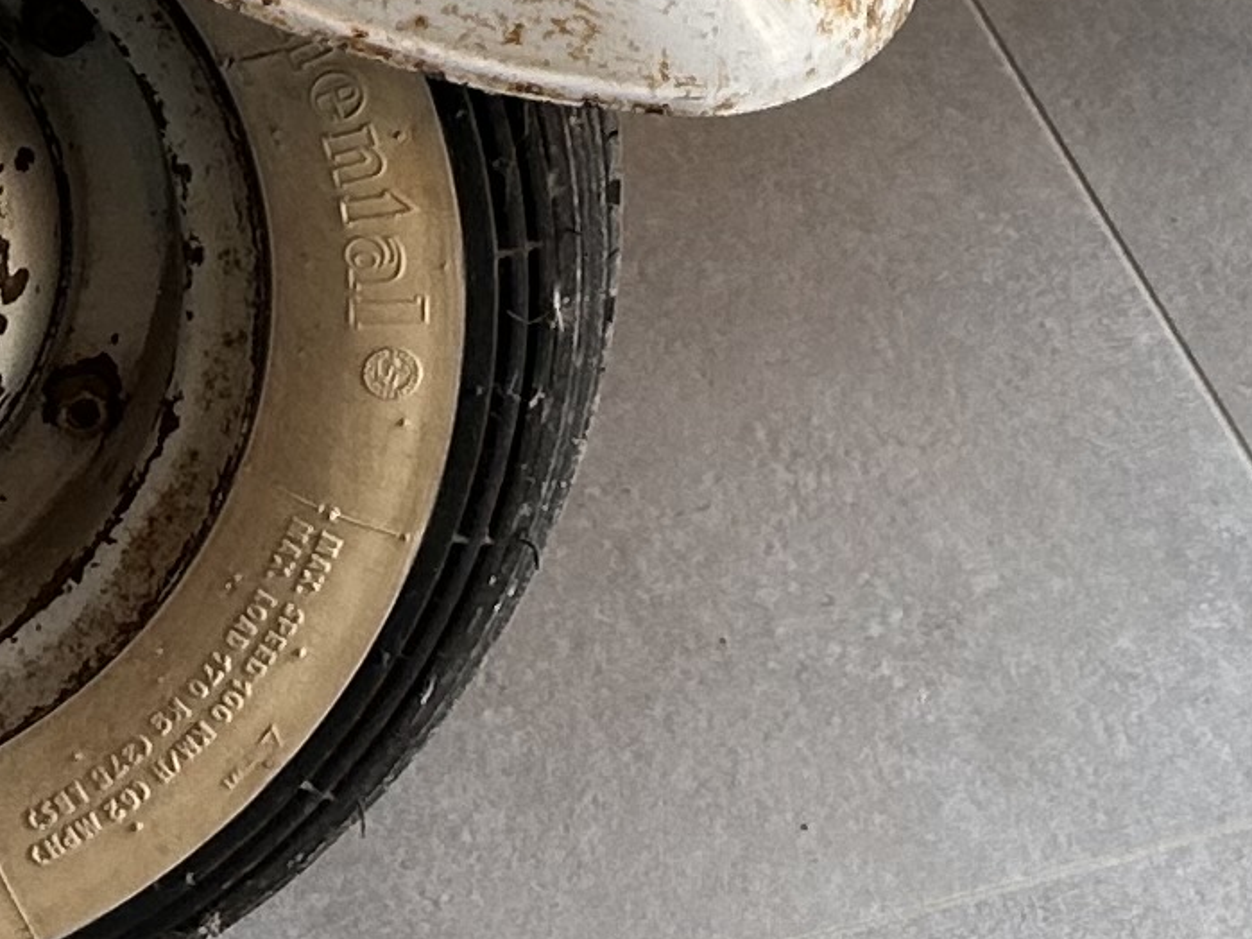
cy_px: -1532
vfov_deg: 8.7
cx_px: 788
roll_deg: -2.5
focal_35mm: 150
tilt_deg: -24.3
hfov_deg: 13.2
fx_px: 5424
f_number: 1.5
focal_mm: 5.7
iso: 64
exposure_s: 1/100
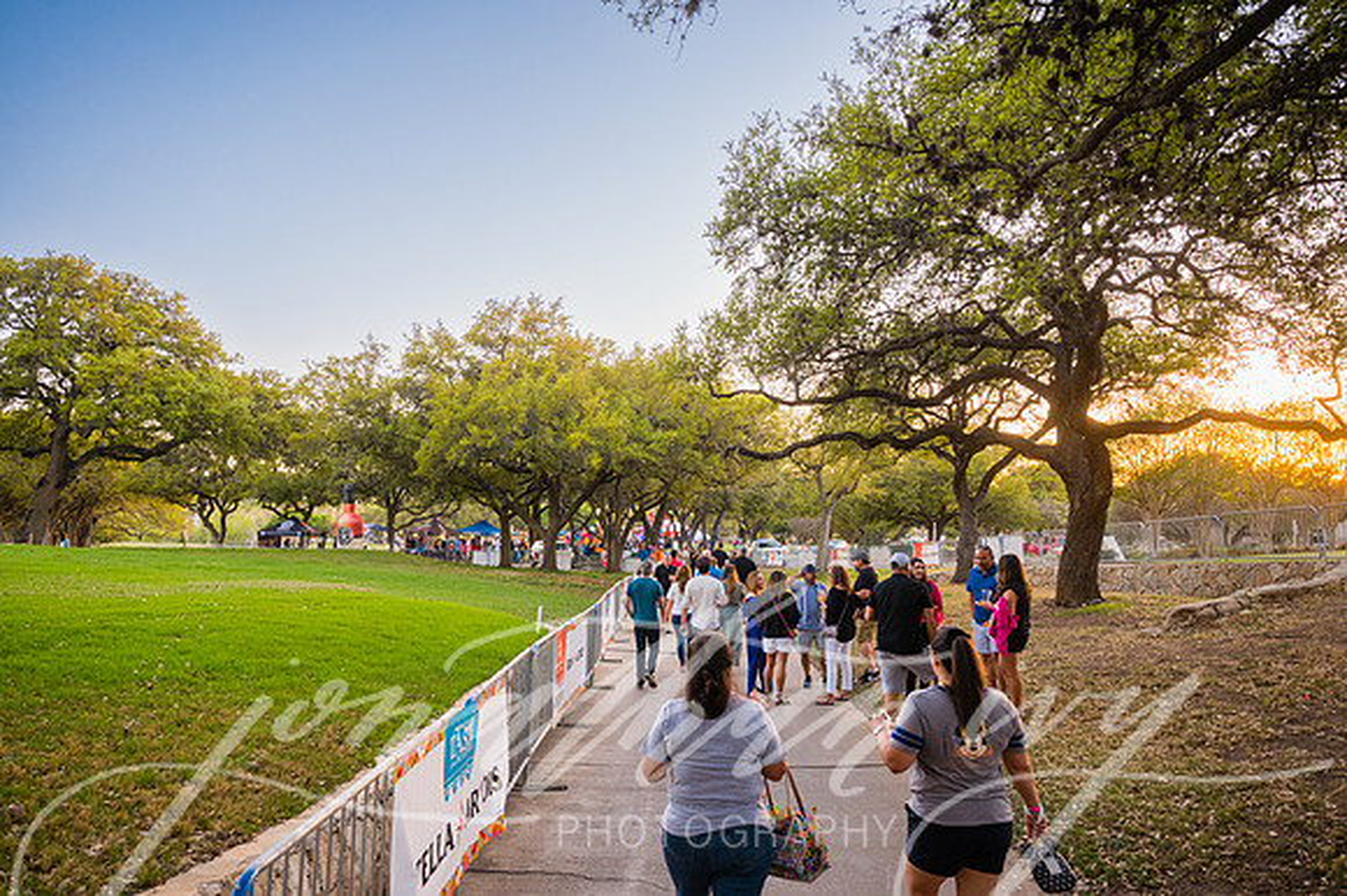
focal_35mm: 24
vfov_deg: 53.1
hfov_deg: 73.8
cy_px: 448
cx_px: 674
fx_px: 897
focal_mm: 24
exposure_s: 1/500
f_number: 4
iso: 1000
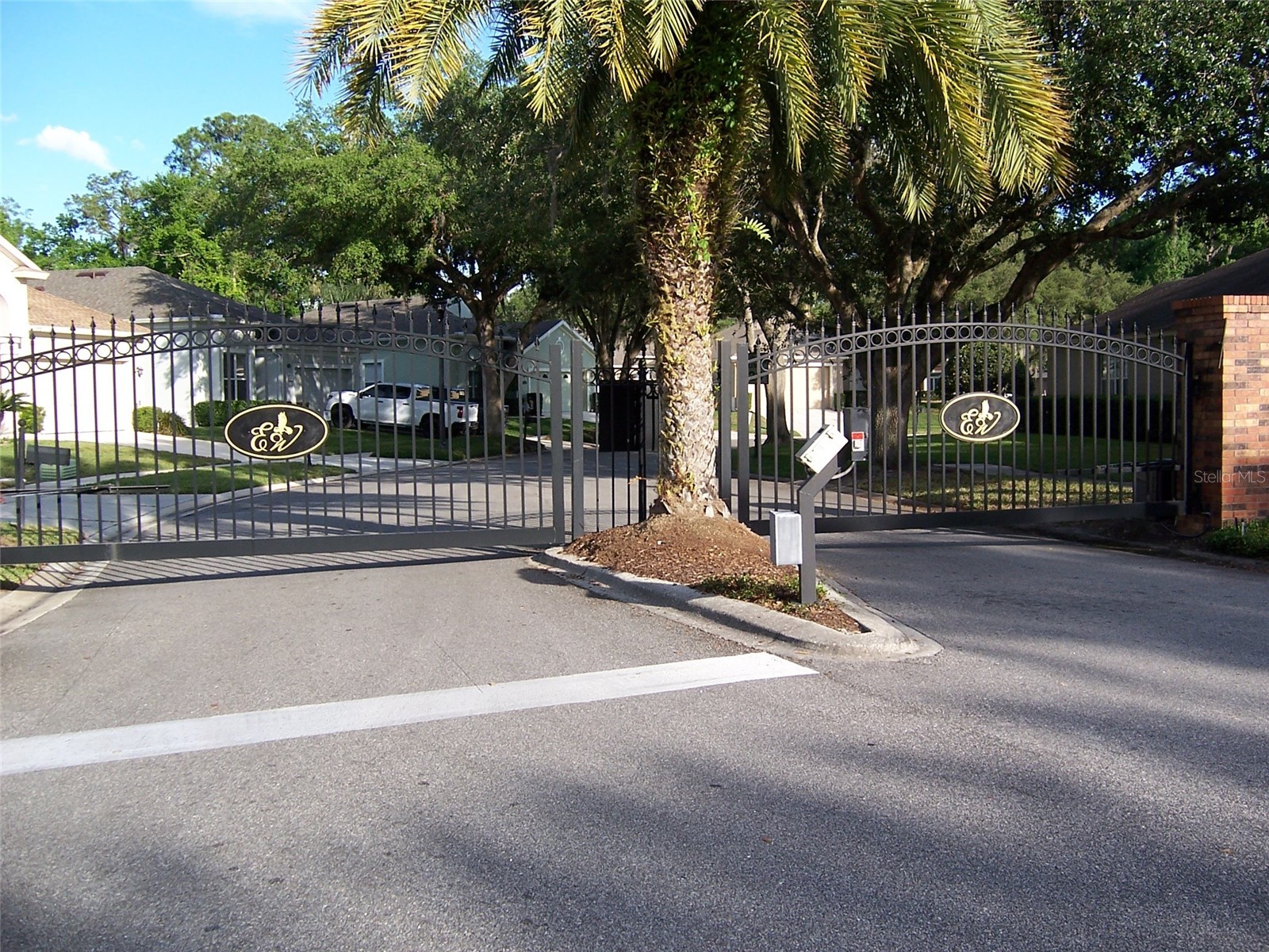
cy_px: 476
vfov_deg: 42.9
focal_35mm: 33
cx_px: 634
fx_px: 1210
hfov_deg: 55.4
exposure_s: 1/350
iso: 80
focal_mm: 5.5
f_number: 3.4
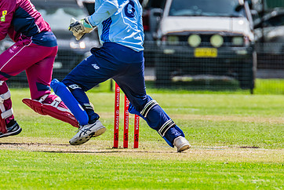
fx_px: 8621
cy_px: 46
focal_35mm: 1092
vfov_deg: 1.3
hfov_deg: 1.9
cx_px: 65
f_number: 9
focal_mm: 600
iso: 800
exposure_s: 1/1250
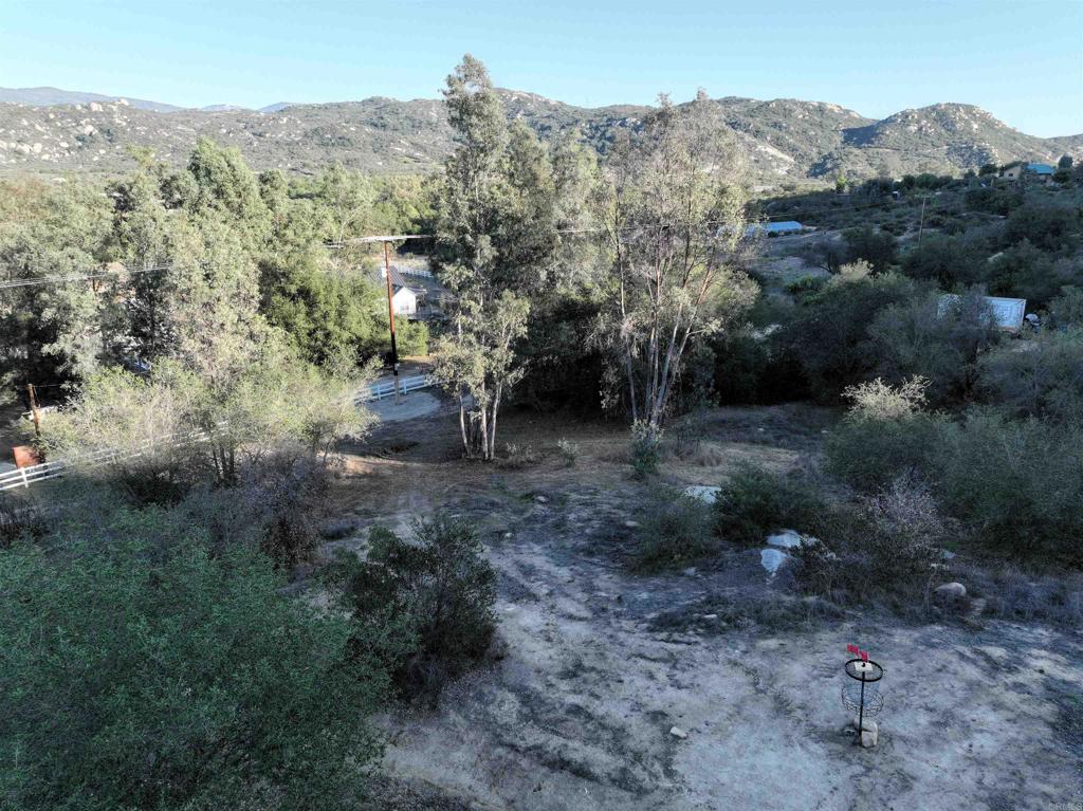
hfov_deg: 71.6
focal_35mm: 24
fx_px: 751
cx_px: 542
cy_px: 406
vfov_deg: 56.8
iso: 400
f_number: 2.8
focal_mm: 12.29
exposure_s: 1/1000
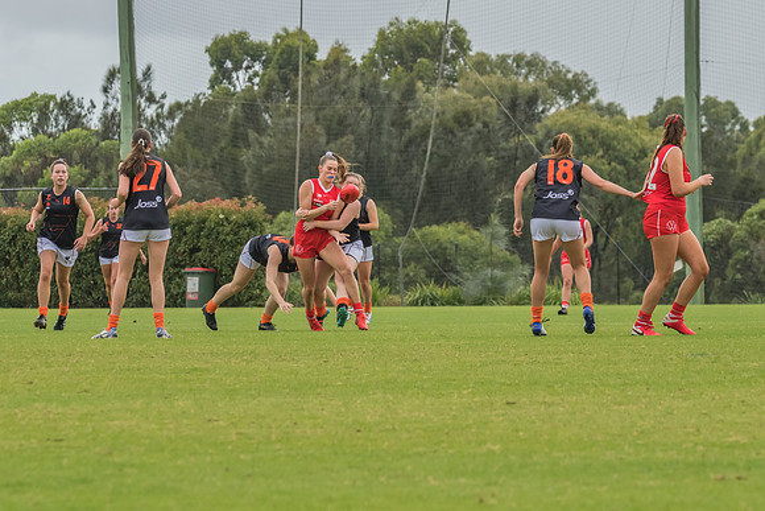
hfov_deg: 6.8
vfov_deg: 4.5
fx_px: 6432
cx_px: 314
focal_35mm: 303
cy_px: 169
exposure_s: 1/1250
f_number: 7.1
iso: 800
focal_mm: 170
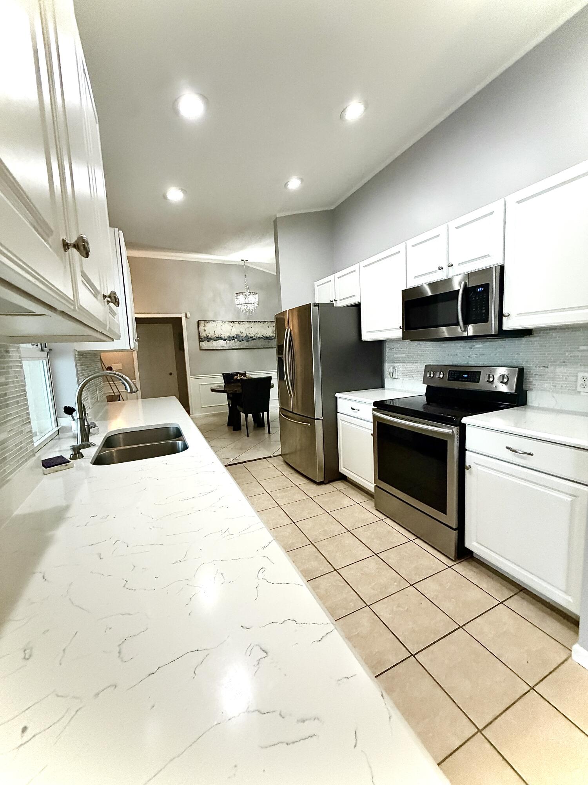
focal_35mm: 14
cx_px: 294
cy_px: 392
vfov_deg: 102.1
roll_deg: +3.2
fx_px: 317
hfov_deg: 85.7
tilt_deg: -6.5
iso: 500
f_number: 2.2
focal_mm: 2.22
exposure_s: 1/60
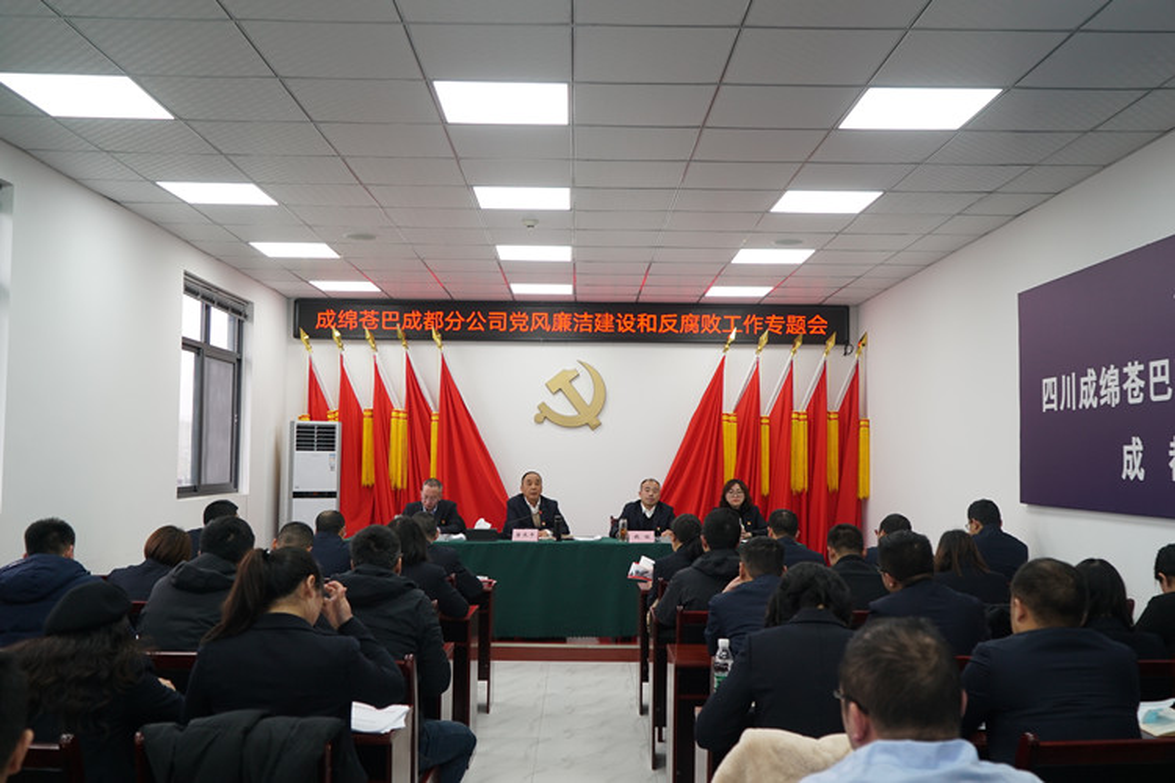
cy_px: 392
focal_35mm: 33
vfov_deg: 40.0
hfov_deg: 57.2
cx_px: 588
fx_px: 1077
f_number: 4
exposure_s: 1/160
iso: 640
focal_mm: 33
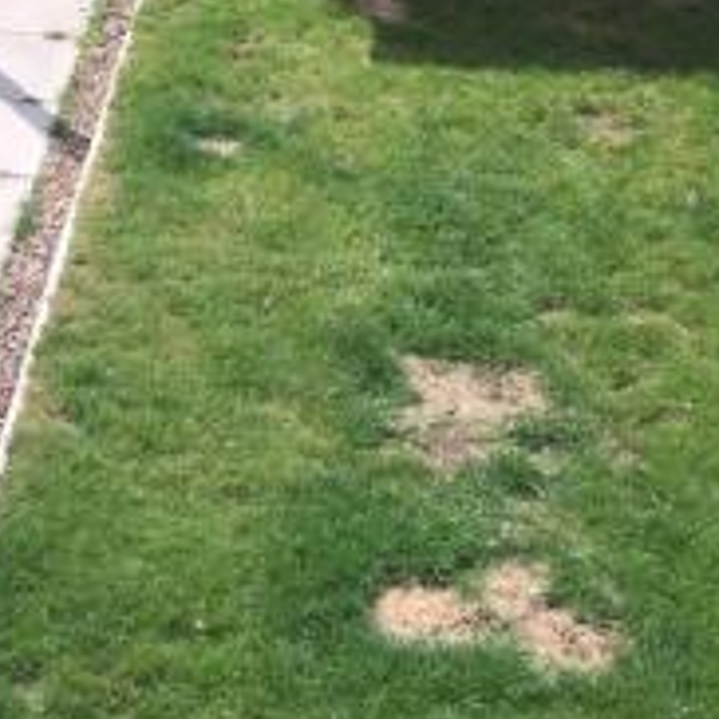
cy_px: 211
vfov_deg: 21.0
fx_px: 1927
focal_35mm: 82
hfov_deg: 20.3
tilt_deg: -32.8
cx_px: -38
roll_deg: +1.3
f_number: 2.2
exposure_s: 1/1412
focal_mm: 4.15
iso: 50
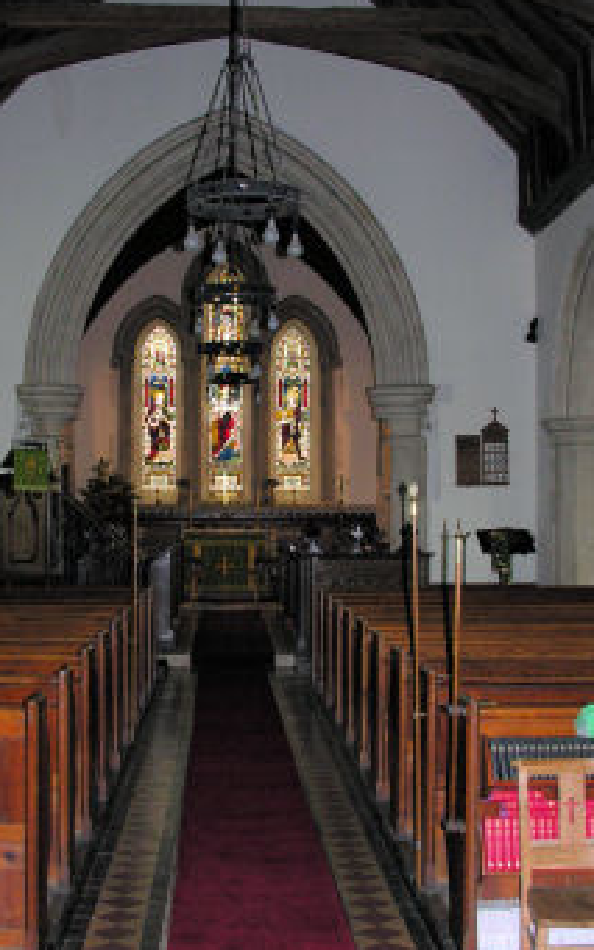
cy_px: 490
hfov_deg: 25.7
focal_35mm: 50
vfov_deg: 40.3
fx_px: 1296
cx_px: 211
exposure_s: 1/60.1
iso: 200
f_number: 2.8
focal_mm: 8.9
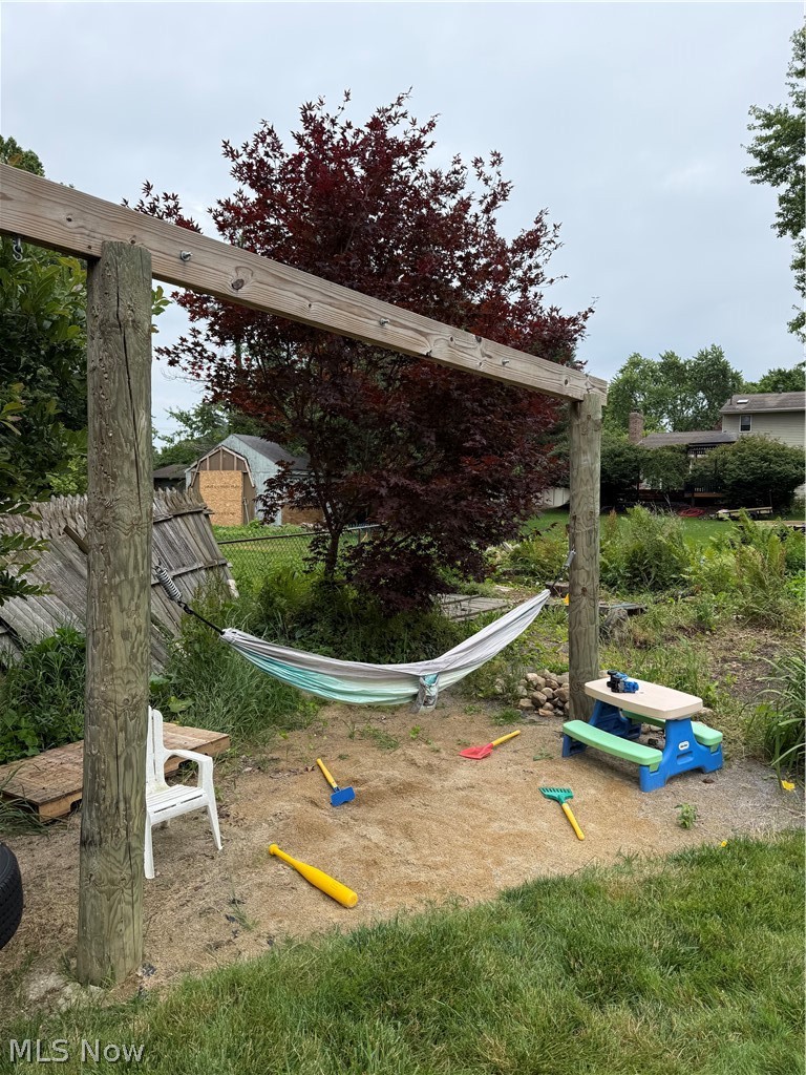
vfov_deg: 71.6
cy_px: 538
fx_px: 745
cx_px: 403
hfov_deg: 56.8
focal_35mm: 24
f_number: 1.78
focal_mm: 6.76
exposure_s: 1/3425
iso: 80
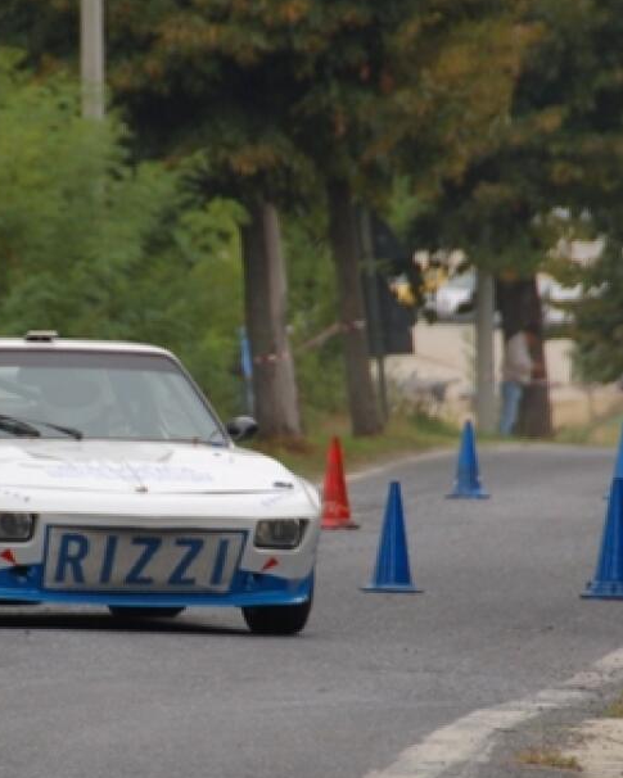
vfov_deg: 3.5
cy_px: 504
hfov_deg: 2.8
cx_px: 222
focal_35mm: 557
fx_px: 12835
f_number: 5.6
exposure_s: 1/250
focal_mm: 200
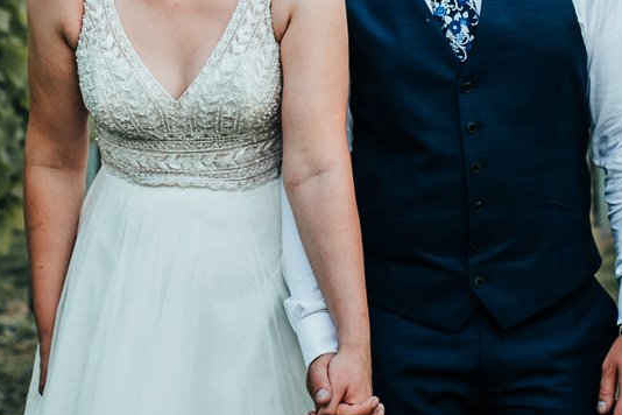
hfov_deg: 13.2
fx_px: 2678
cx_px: 362
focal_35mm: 155
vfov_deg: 8.8
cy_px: -54
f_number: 2.2
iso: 100
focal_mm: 35
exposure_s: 1/640
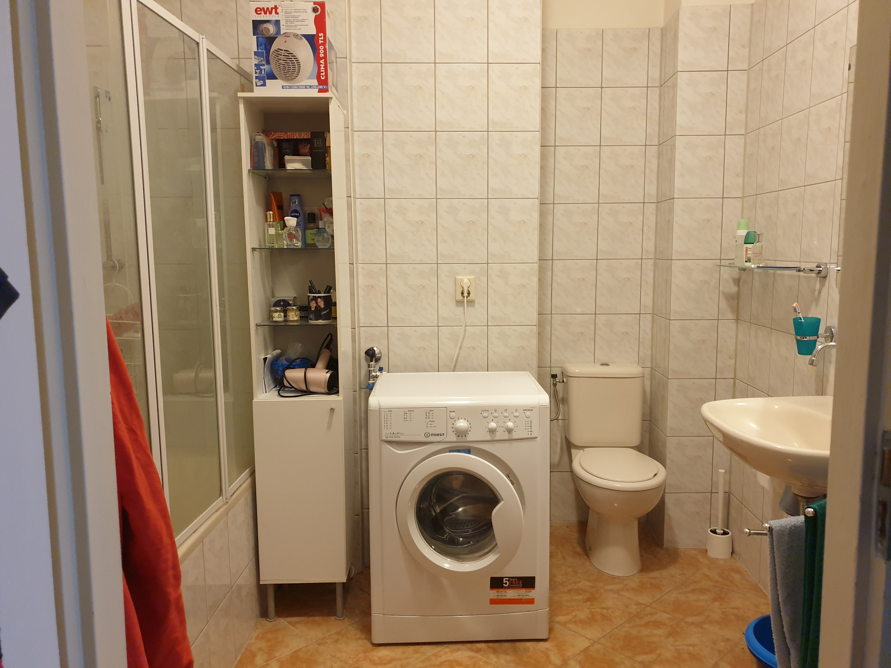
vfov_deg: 53.1
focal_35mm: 26
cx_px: 446
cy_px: 334
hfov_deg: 67.3
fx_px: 669
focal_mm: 4.3
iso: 320
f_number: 1.5
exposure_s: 1/20
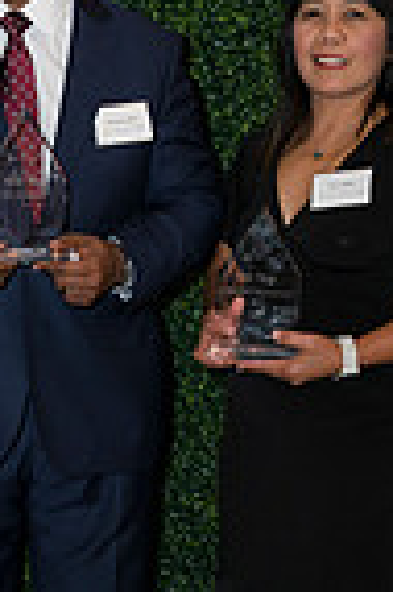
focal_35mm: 110
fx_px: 1805
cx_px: -157
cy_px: 418
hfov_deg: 12.0
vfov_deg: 18.5
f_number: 5
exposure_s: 1/160
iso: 400
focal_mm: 35
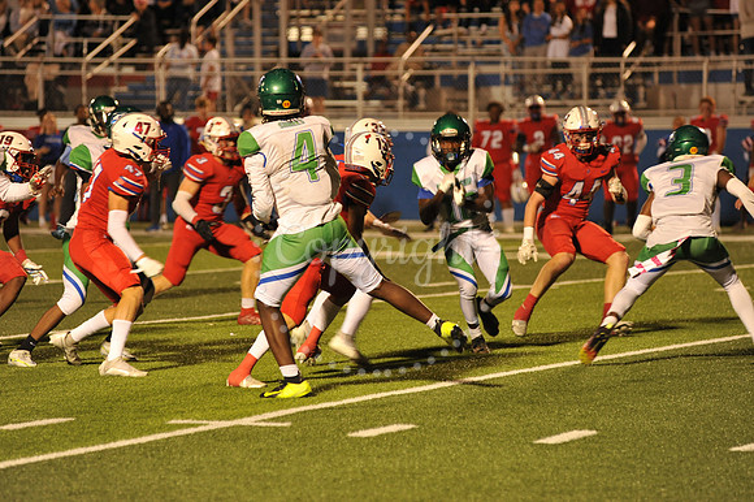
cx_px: 377
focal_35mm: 200
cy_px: 251
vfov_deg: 6.9
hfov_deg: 10.3
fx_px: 4186
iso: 2000
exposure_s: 1/200
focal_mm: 200
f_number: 4
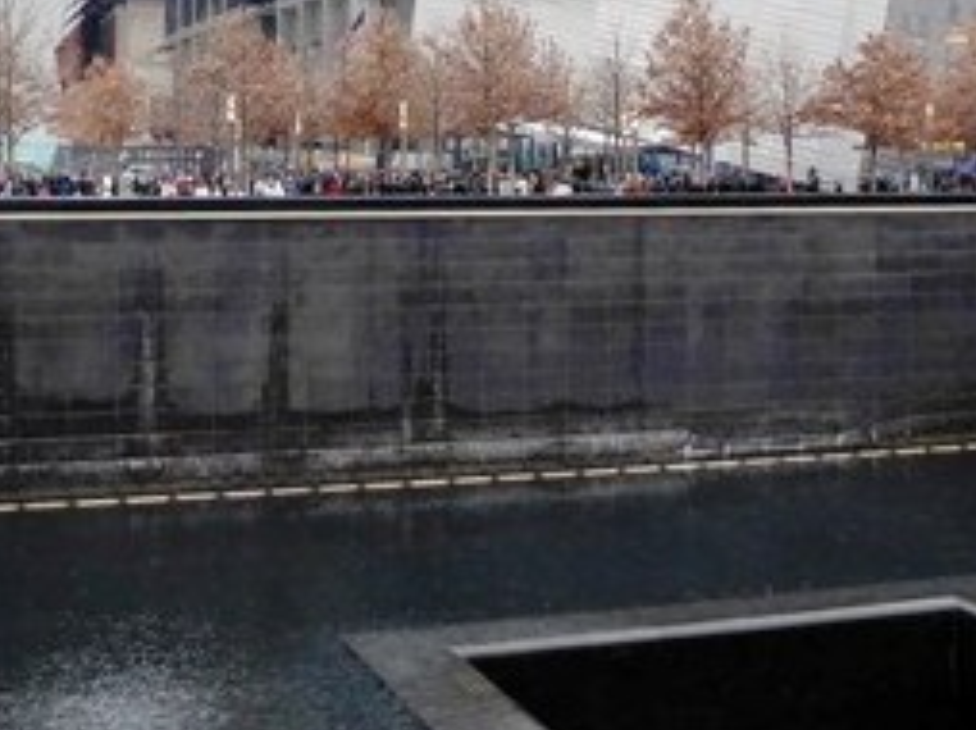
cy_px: 138
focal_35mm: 58
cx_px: 500
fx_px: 1634
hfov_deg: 33.3
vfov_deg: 24.7
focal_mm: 4.3
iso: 200
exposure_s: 1/60
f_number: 3.3
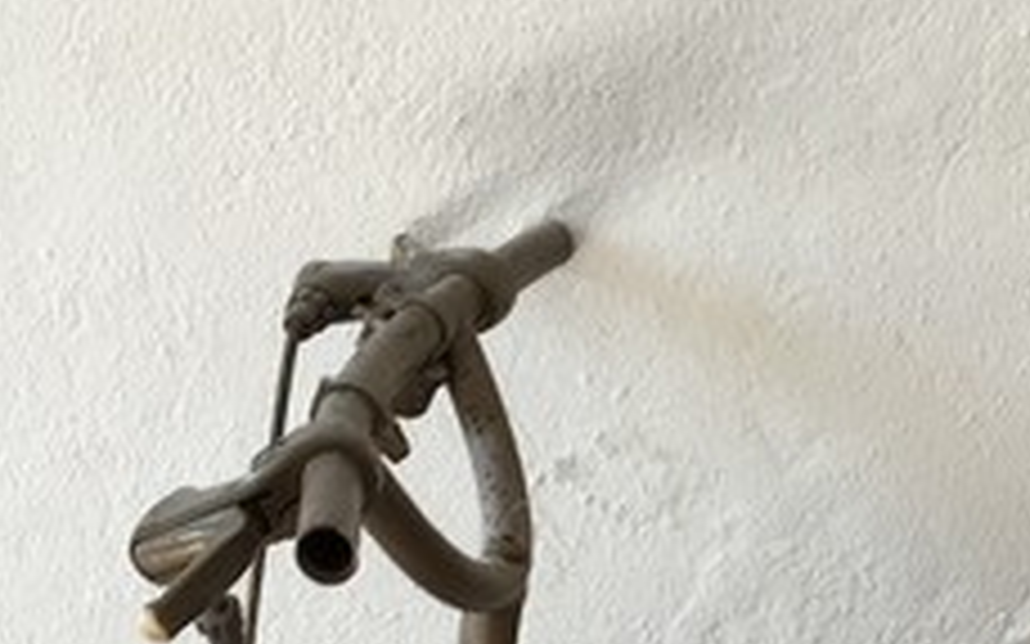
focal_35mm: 121
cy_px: 1335
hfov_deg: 16.4
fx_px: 3396
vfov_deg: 9.9
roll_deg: +3.5
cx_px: 1277
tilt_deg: -30.0
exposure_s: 1/50
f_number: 2.2
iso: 25
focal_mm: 4.15
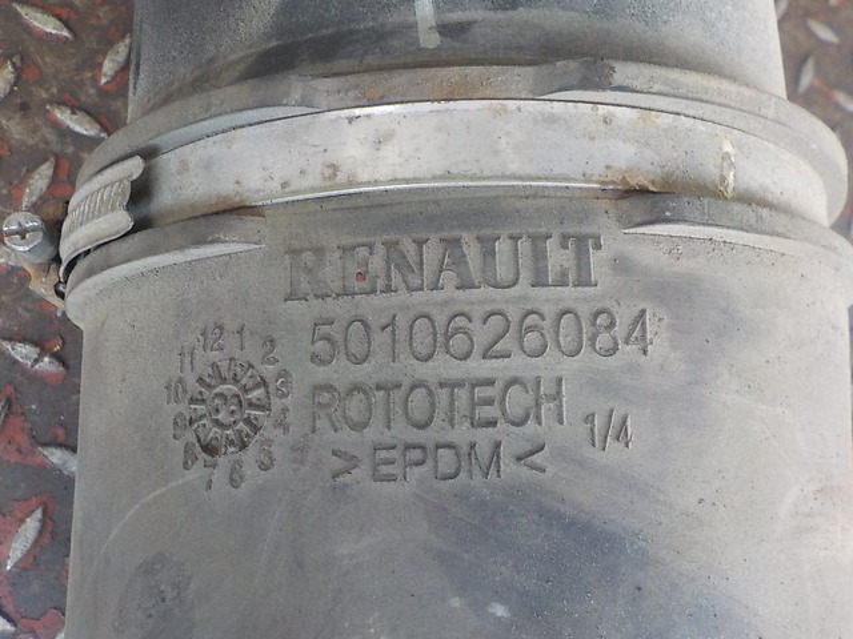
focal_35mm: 30
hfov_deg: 60.0
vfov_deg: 46.8
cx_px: 426
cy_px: 320
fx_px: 739
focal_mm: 4.1
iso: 400
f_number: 3.3
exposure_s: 1/30
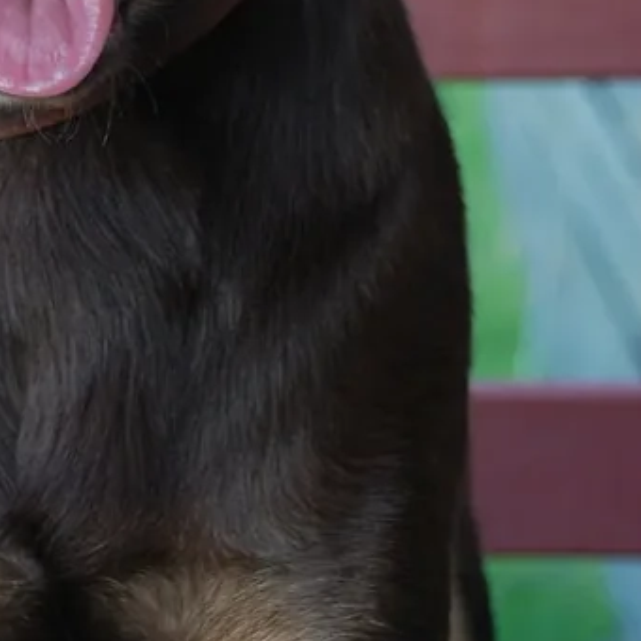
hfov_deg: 8.0
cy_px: -147
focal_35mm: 218
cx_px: 54
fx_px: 4567
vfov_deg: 7.9
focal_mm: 58
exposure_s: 1/125
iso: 400
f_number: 5.3
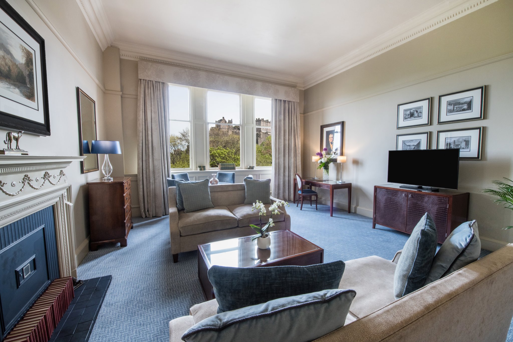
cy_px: 171
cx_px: 256
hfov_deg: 104.3
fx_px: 199
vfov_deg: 81.2
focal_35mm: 14
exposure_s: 1/5
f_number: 20
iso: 800
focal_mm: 14
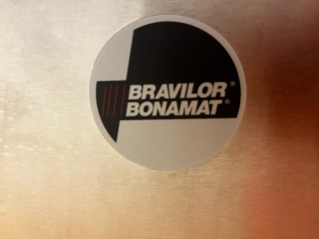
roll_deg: +0.6
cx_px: 160
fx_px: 240
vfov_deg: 53.0
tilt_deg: -13.8
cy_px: 120
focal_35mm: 26
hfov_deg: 67.3
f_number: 1.6
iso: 100
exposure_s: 1/50
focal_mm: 5.1
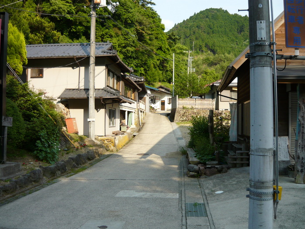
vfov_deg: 42.9
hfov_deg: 55.4
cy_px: 114
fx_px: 291
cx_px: 152
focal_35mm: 33
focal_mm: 5.5
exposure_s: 1/640
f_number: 2.8
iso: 100
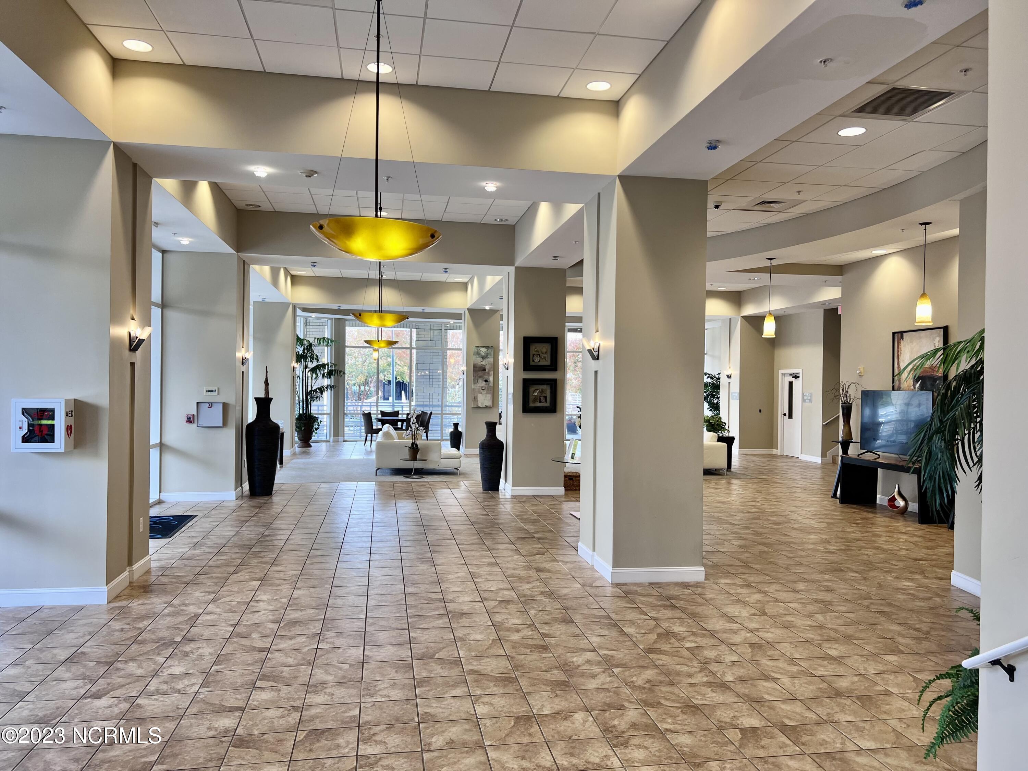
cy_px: 386
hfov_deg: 67.3
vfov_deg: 53.1
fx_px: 772
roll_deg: -0.4
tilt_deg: +0.4
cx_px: 514
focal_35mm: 26
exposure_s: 1/120
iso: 50
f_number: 1.5
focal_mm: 5.7
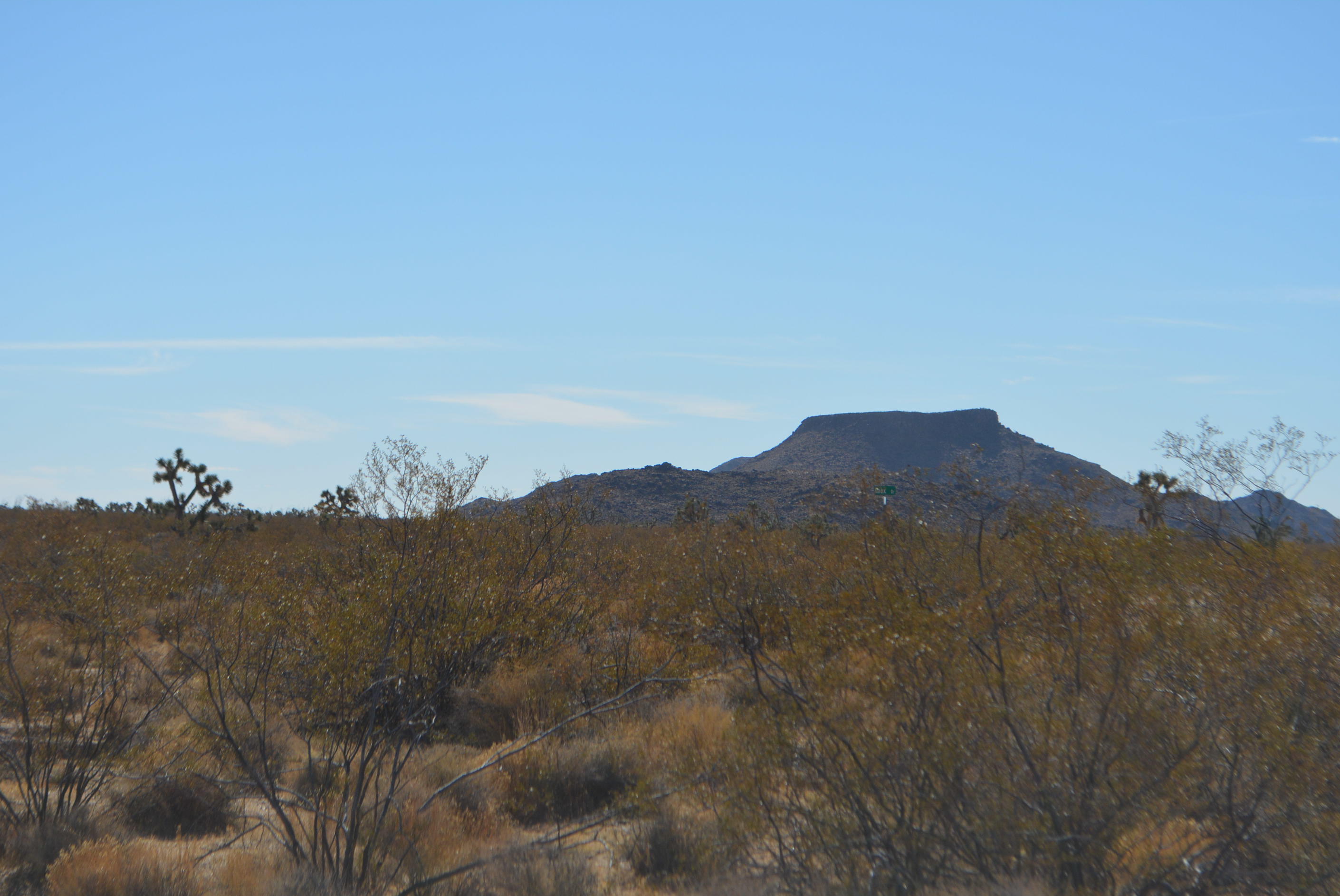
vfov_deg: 15.6
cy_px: 472
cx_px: 673
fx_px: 3260
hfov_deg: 23.2
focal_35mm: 88
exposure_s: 1/2000
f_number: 8
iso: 400
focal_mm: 55
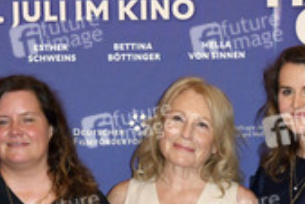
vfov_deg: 10.5
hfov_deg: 15.9
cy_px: 262
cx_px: 80
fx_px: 1085
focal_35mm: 128
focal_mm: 48
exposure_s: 1/200
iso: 640
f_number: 5.6
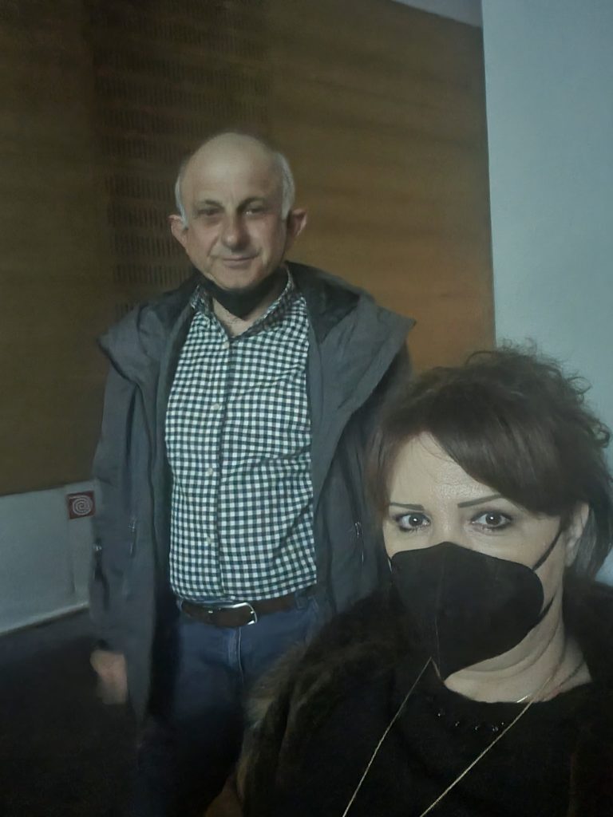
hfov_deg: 54.9
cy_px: 408
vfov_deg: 69.4
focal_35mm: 25
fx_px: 590
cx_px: 306
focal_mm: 3.3
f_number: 2.2
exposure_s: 1/13
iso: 3200
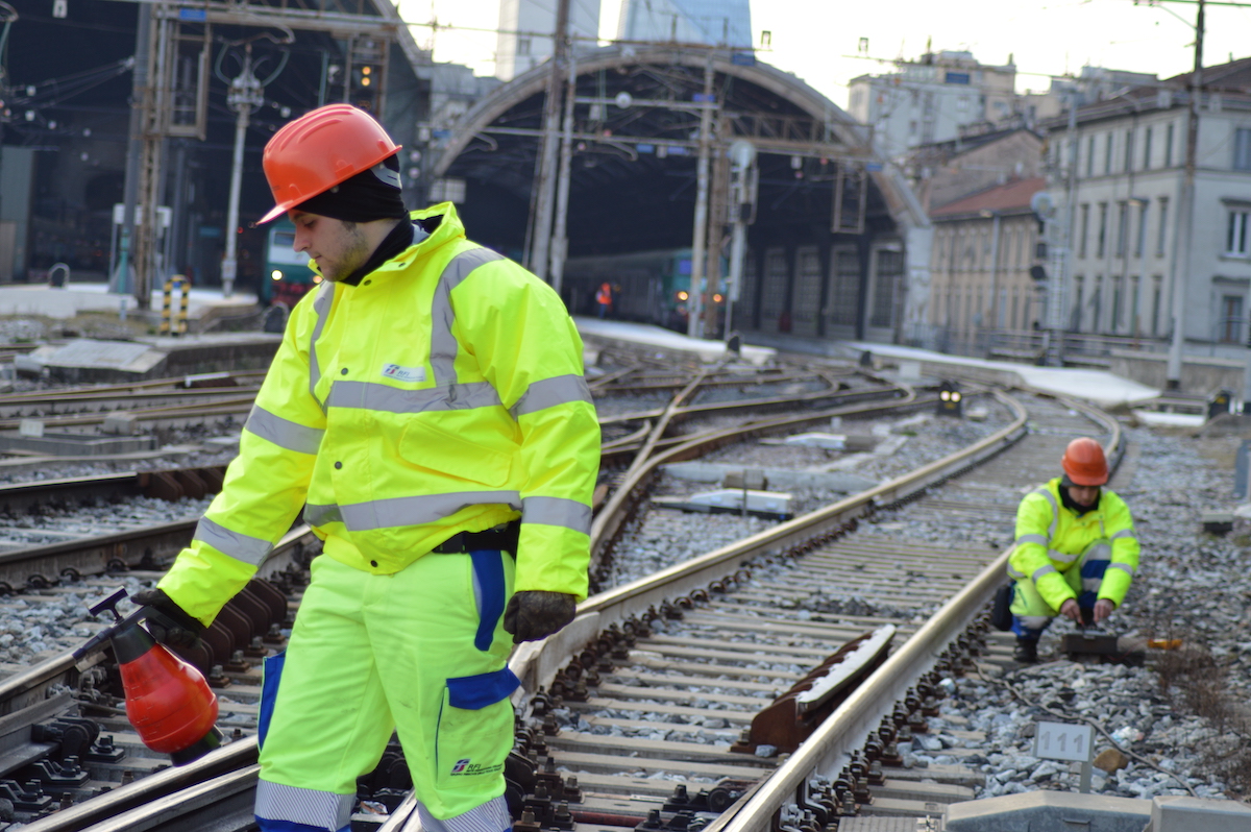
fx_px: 3646
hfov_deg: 19.5
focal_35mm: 105
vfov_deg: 13.0
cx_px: 626
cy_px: 416
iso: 200
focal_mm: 70
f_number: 4.5
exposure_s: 1/320
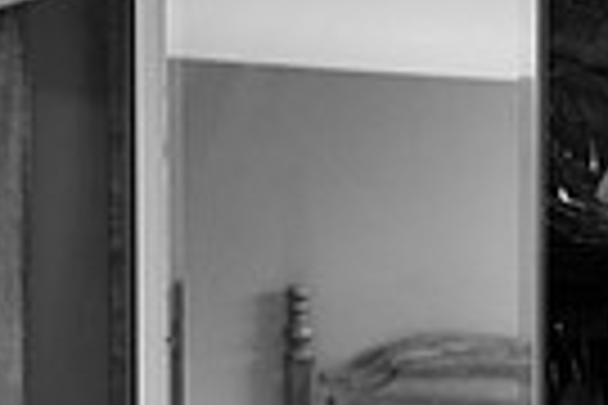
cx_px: 658
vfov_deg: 6.5
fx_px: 3479
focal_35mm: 206
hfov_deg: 9.9
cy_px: 810
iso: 1250
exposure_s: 1/60
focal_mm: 48
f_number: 4.5
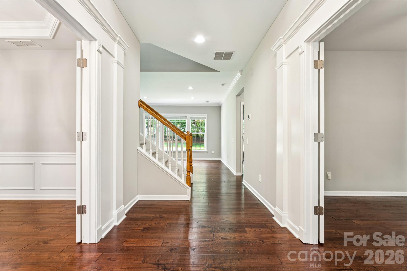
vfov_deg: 71.7
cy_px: 136
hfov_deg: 94.6
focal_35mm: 17
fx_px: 188
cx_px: 204
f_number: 13
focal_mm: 16.6
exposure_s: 1.3
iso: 100
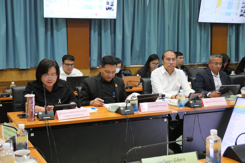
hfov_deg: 43.6
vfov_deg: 29.9
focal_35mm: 45
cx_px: 122
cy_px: 82
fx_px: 306
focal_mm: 22
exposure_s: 1/100
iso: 3200
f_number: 4.5
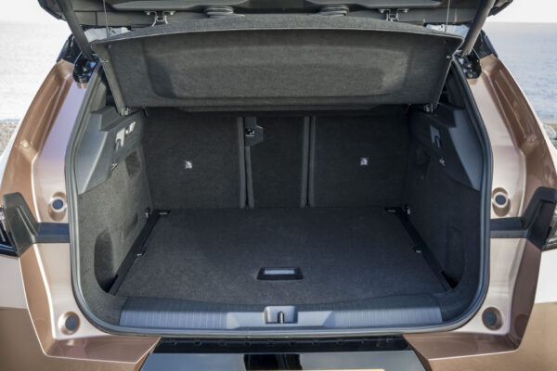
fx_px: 603
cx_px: 278
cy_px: 186
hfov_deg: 49.6
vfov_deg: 34.2
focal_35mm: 39
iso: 640
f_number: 5.6
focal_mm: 39
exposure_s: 1/40
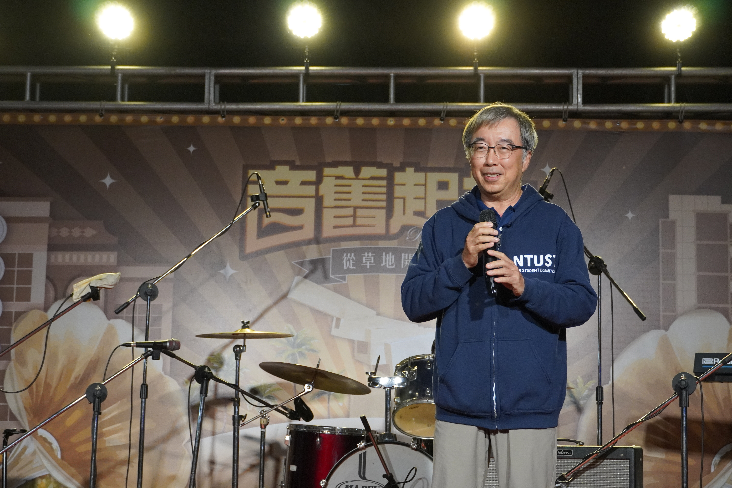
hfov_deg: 27.5
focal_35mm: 74
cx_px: 366
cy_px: 244
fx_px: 1494
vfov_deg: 18.5
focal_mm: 49
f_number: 5
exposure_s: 1/160
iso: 2500
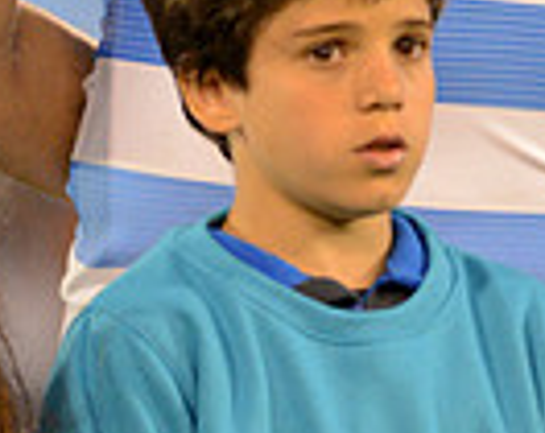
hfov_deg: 1.1
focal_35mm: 1737
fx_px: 27956
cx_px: 380
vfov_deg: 0.9
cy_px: -353
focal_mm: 420
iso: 4500
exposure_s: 1/640
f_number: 4
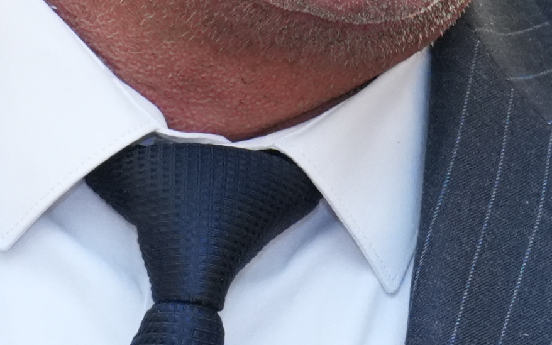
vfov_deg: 2.1
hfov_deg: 3.3
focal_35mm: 630
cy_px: 217
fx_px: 9479
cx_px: 405
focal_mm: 58
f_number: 5
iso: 1600
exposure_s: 1/200
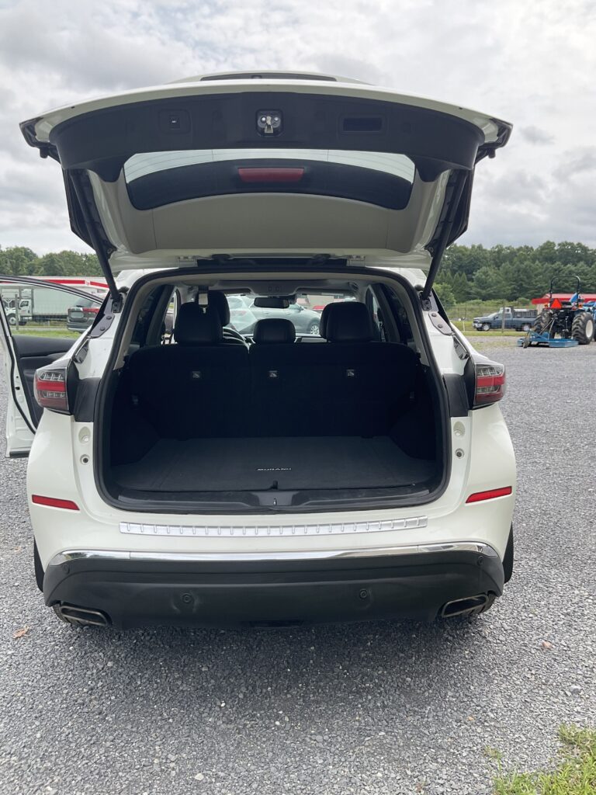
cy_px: 398
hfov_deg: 48.2
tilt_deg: -6.7
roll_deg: -0.8
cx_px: 298
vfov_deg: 61.7
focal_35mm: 29
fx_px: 666
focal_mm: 3
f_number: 1.8
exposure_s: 1/883
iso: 16
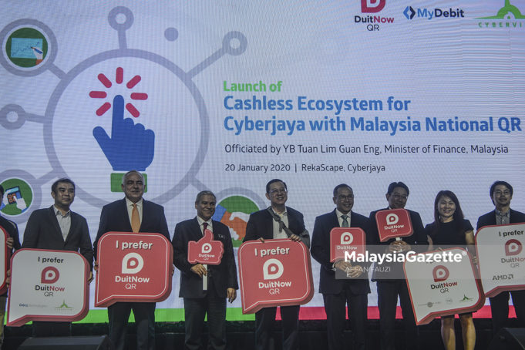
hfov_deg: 46.4
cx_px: 262
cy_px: 175
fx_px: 612
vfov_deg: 31.9
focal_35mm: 42
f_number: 2.8
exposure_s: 1/200
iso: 320
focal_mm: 42
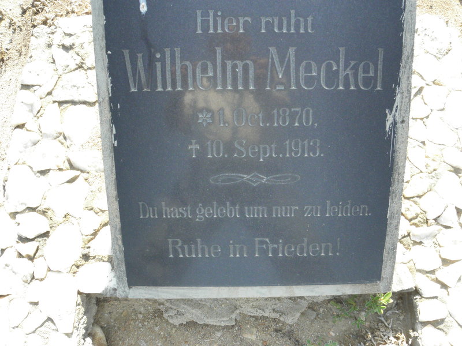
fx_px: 347
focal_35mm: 26
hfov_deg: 67.3
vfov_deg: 53.1
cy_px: 173
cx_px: 231
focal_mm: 4.6
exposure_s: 1/200
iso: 200
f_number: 5.6
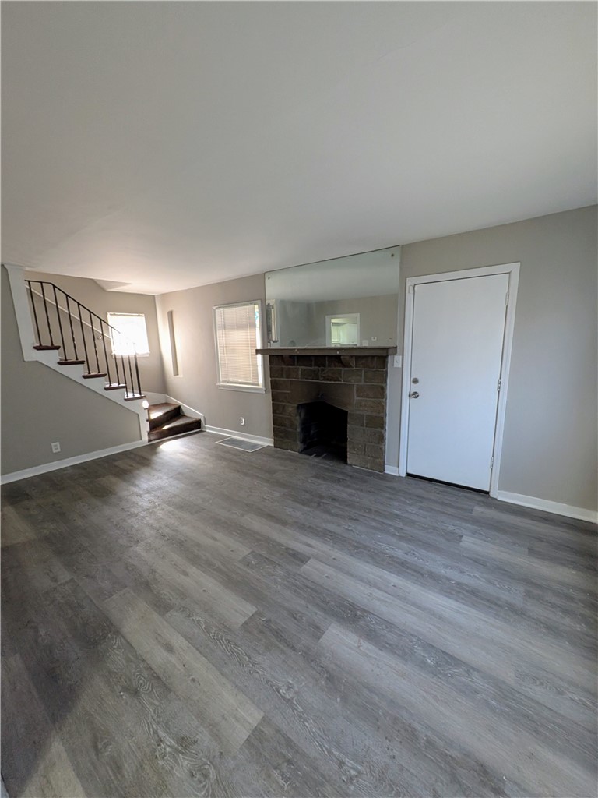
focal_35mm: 13
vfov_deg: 106.2
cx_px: 299
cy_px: 399
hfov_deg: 89.9
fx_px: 299
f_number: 2.2
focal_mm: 1.54
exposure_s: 1/31.8
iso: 299
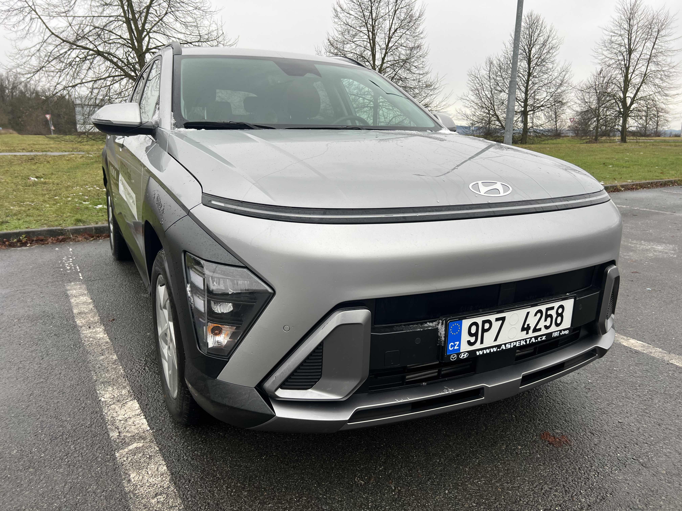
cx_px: 341
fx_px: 512
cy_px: 256
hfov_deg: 67.3
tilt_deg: -14.2
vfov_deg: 53.1
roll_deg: +0.1
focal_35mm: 26
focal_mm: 5.7
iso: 40
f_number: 1.5
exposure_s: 1/263
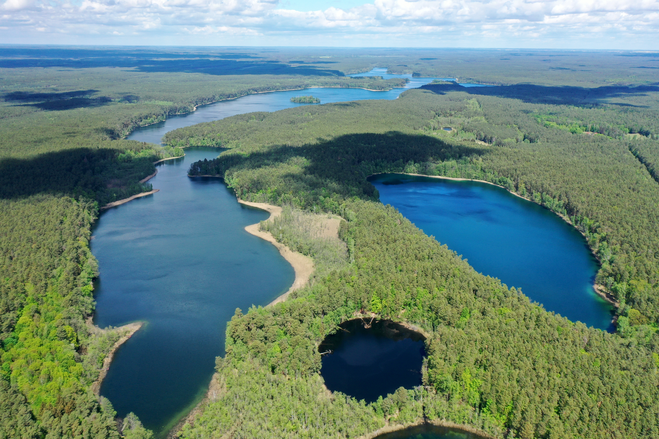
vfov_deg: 46.4
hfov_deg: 65.5
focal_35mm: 28
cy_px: 220
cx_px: 330
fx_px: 513
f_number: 2.8
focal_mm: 10.26
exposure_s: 1/1250
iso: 100
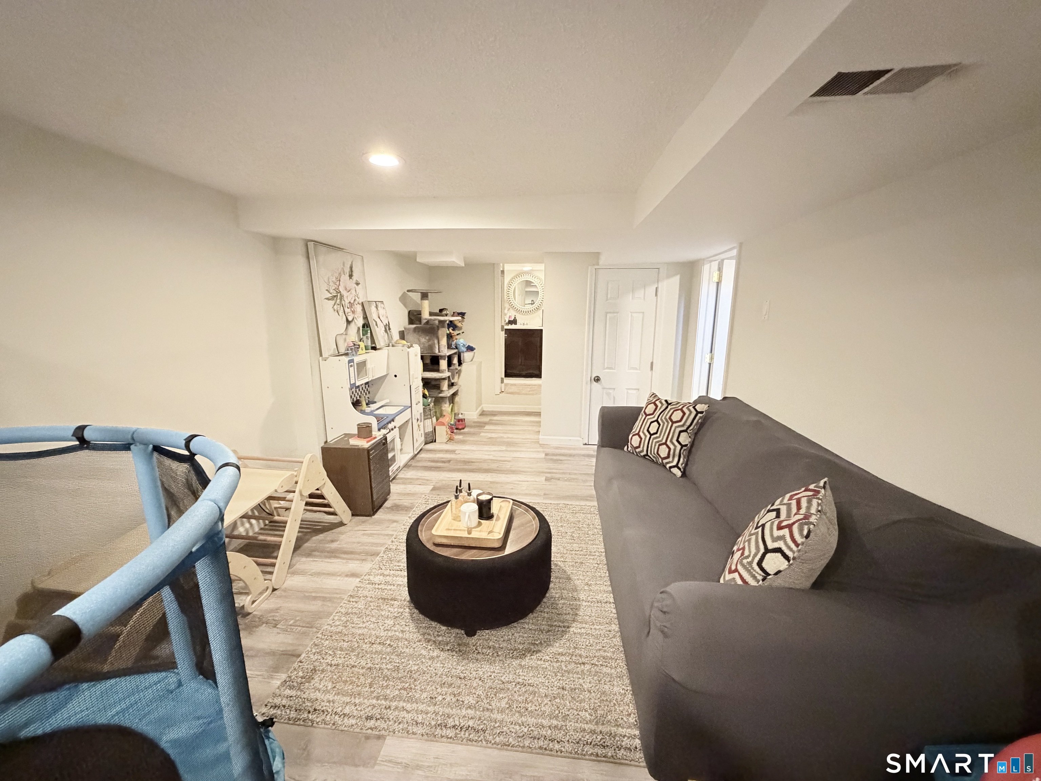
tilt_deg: -11.5
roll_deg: +0.2
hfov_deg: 102.1
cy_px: 390
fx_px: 421
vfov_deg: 85.7
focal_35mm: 14
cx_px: 520
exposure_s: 1/60
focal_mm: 2.22
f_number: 2.2
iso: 1250
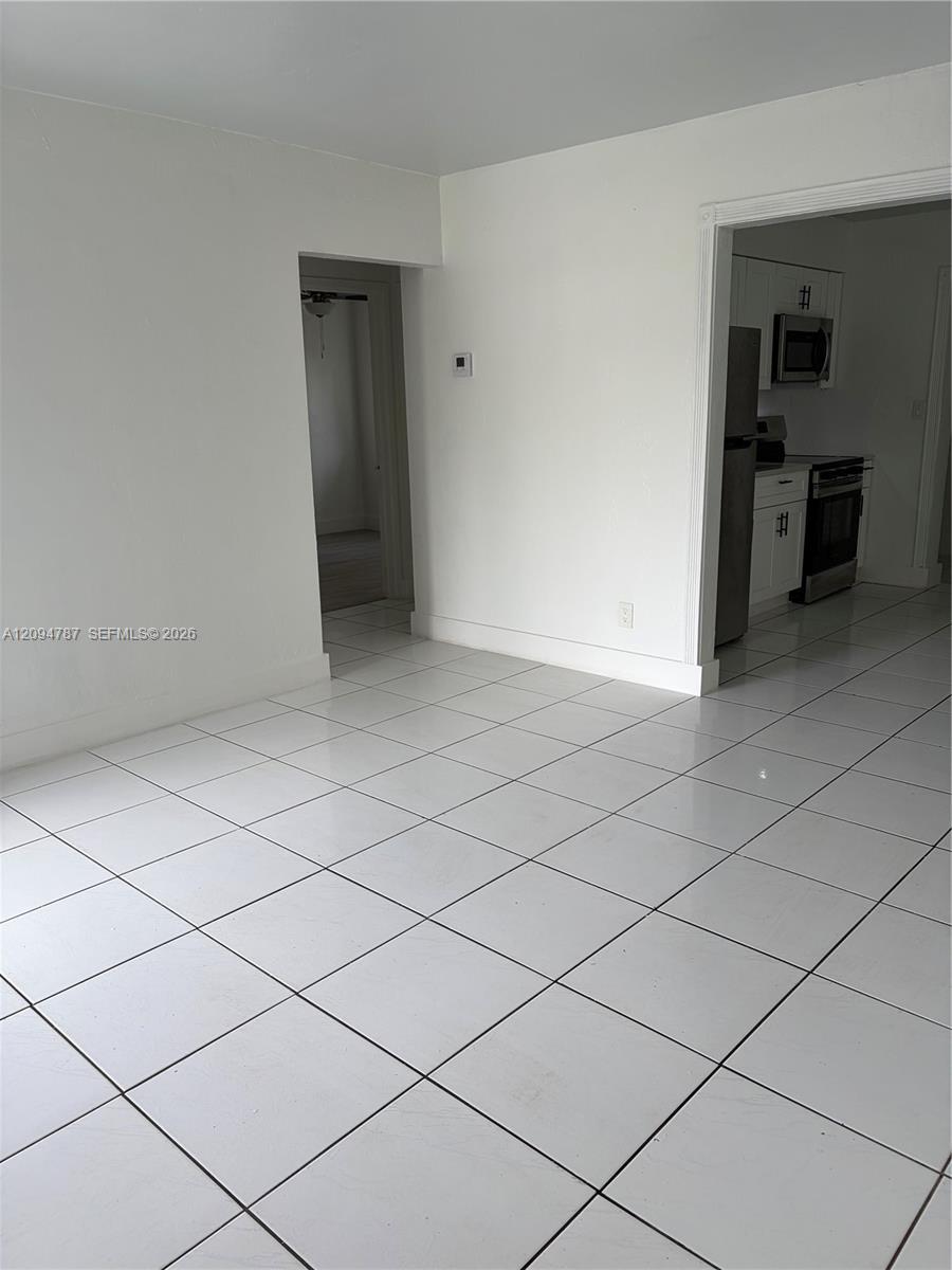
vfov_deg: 67.3
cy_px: 635
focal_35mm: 26
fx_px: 953
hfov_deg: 53.1
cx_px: 476
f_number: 1.6
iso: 50
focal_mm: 5.96
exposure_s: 1/122
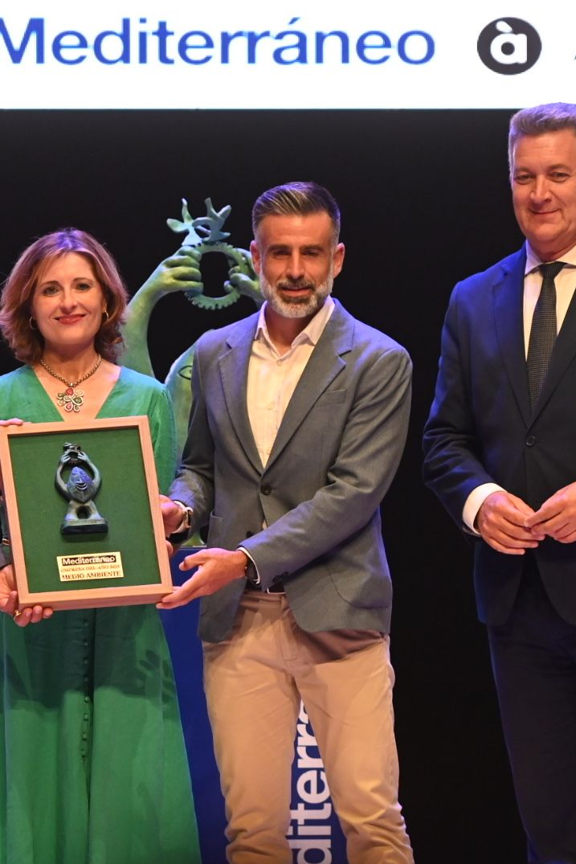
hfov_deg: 4.1
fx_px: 8133
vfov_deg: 6.1
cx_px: 201
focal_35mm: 339
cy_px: 432
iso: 1600
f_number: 2.8
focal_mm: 150
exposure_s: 1/640
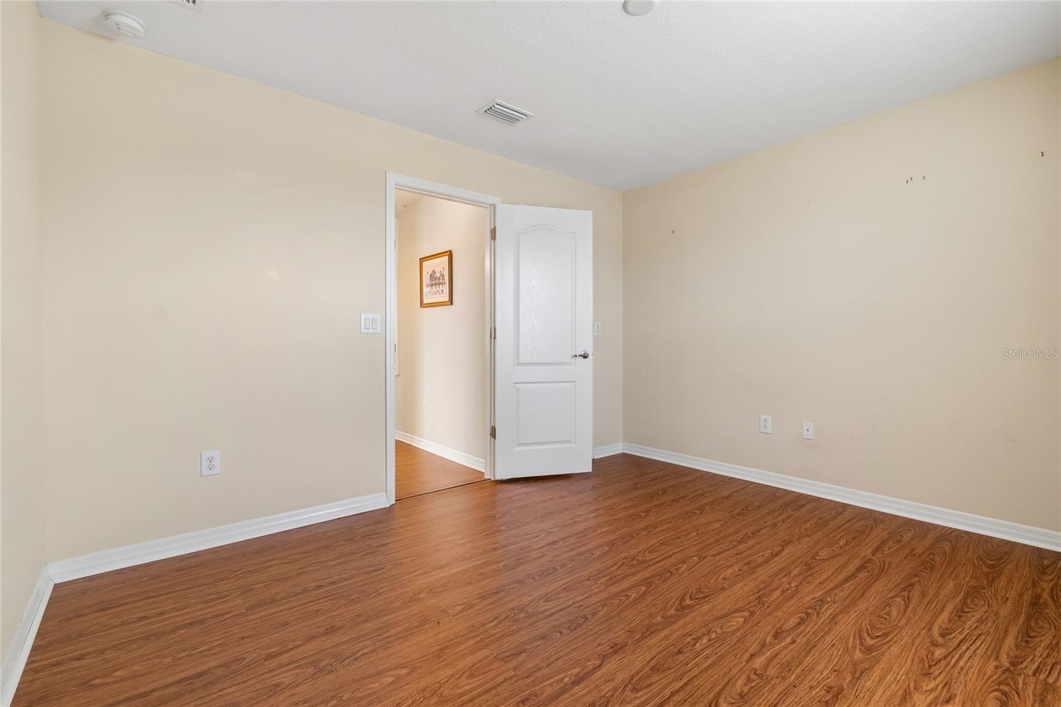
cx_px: 530
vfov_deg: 77.3
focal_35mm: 15
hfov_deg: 100.4
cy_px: 354
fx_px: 442
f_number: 7.1
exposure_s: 1/2
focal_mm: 10
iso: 100
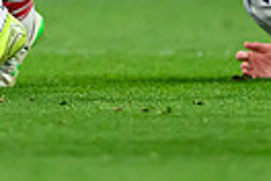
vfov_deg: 0.5
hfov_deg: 0.7
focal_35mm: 2820
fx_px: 21227
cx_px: 18
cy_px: -167
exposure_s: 1/2500
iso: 3200
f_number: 2.8
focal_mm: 400
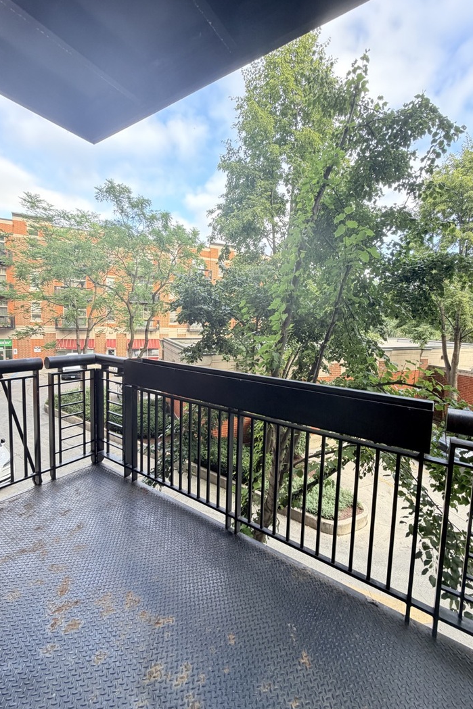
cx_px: 249
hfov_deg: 77.3
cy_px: 348
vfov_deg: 100.4
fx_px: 296
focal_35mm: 15
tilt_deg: -5.0
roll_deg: -2.0
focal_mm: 2.22
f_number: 2.2
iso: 160
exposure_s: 1/121
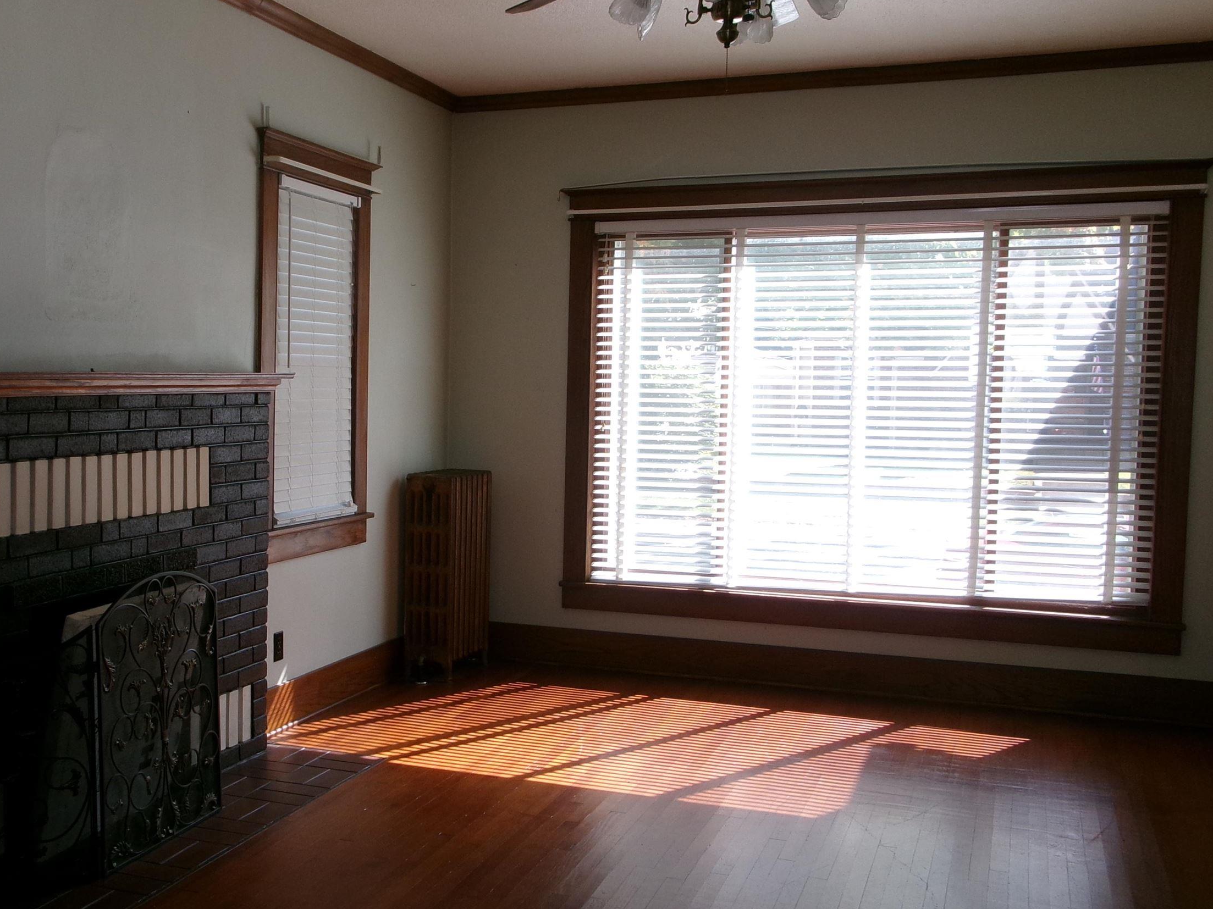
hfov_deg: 47.2
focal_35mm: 39
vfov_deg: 36.8
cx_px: 416
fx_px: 1366
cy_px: 480
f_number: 3.9
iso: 100
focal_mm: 5.1
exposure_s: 1/80
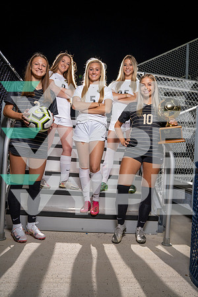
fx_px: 231
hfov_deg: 46.4
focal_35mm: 28
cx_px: 99
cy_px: 148
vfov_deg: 65.5
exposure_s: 1/250
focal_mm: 28
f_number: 9
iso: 320
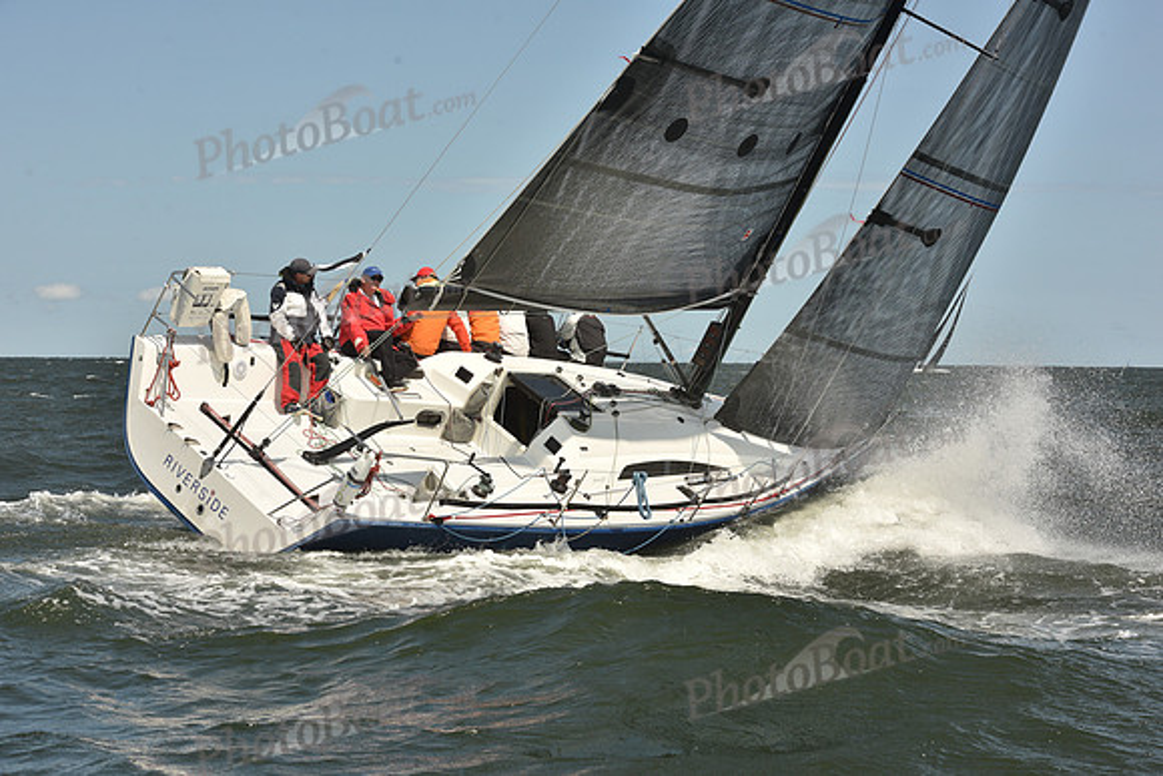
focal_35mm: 70
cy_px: 388
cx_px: 582
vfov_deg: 19.5
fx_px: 2262
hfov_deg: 28.8
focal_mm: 70
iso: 250
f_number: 11
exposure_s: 1/800
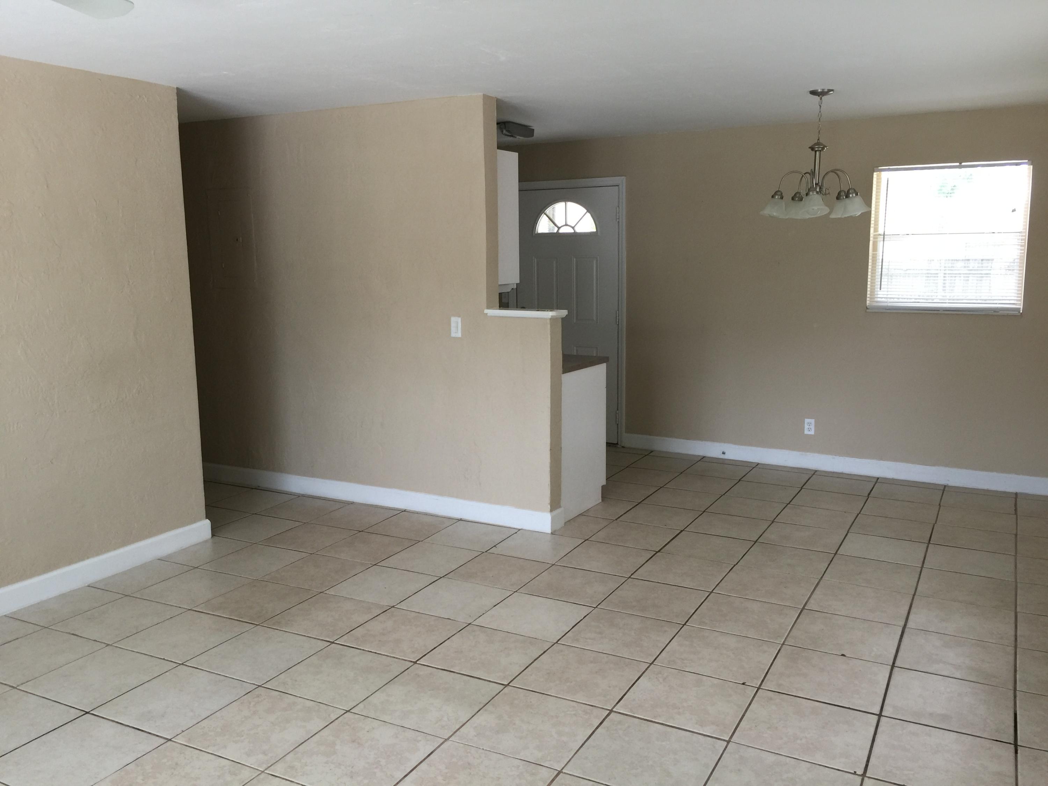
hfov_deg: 61.7
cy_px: 393
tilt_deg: -8.0
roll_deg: -0.8
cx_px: 524
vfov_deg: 48.2
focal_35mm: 29
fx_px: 878
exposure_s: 1/30
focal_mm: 4.15
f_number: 2.2
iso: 40
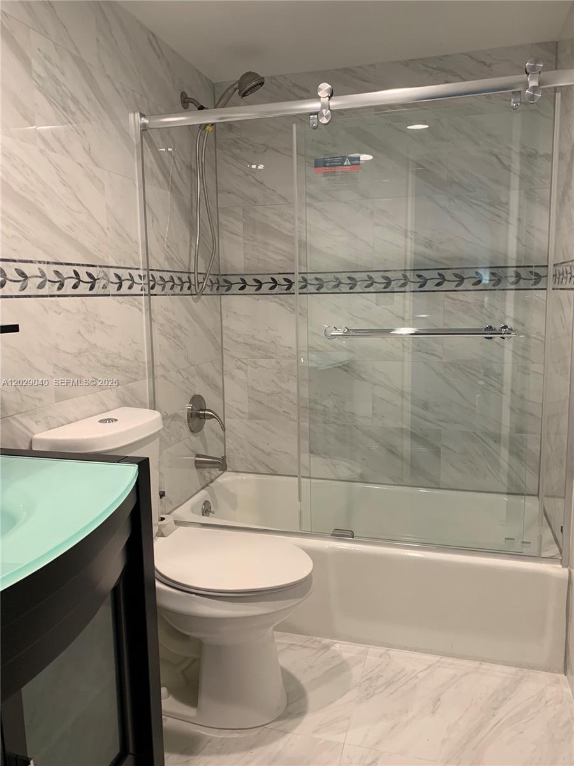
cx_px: 287
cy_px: 383
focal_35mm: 26
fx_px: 575
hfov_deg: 53.1
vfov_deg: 67.3
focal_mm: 4.25
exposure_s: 1/60
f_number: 1.8
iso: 100
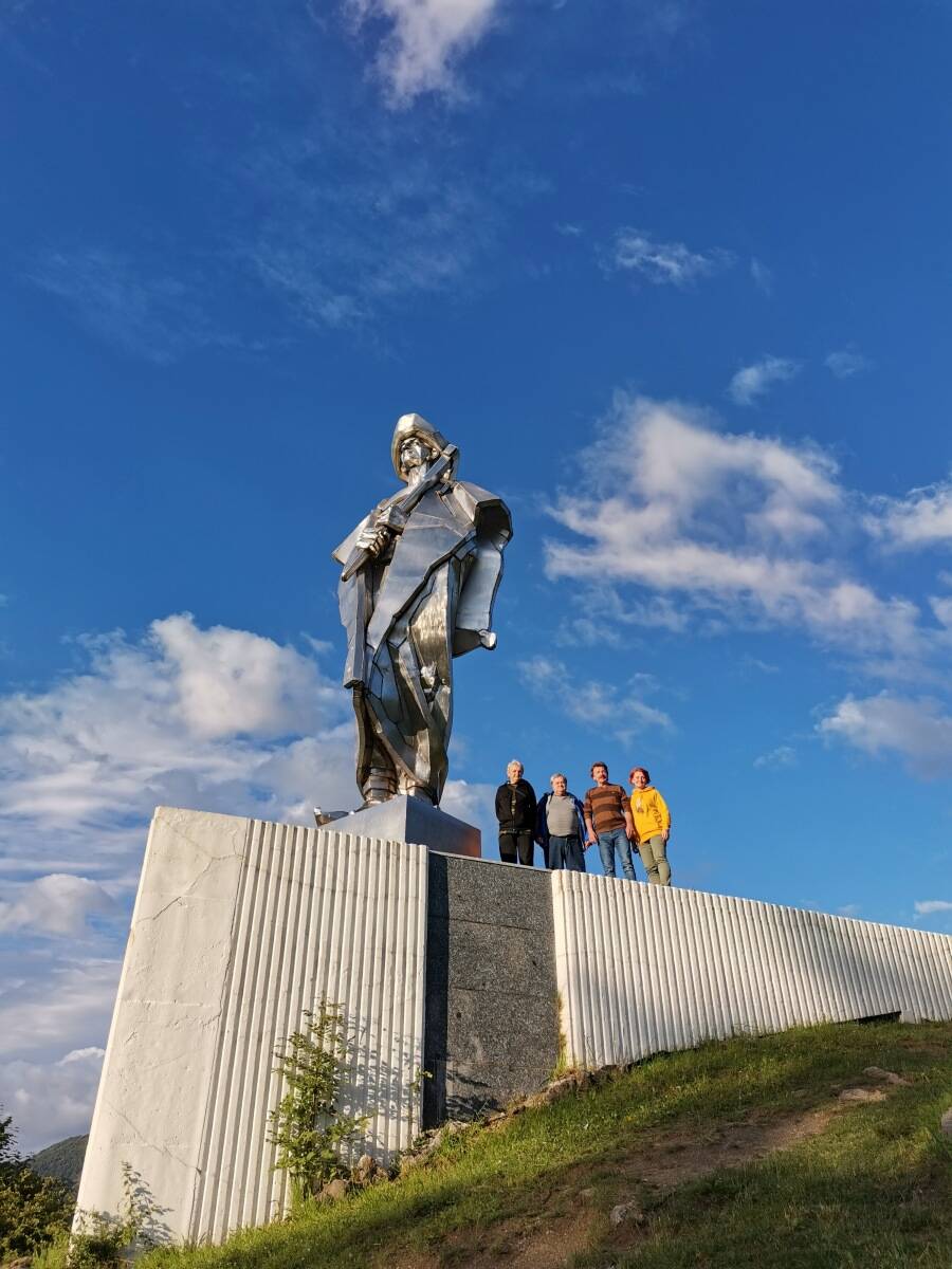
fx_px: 953
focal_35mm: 26
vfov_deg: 67.3
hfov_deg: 53.1
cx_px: 476
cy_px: 634
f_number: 1.8
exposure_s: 1/1783
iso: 50
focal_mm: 4.75
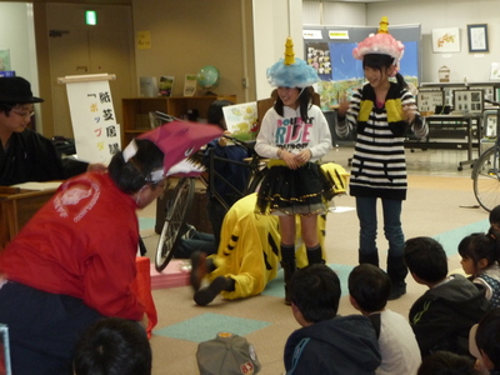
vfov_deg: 20.4
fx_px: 1040
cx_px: 250
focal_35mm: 72
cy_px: 188
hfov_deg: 27.0
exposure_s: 1/40
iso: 400
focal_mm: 12.2
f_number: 4.6
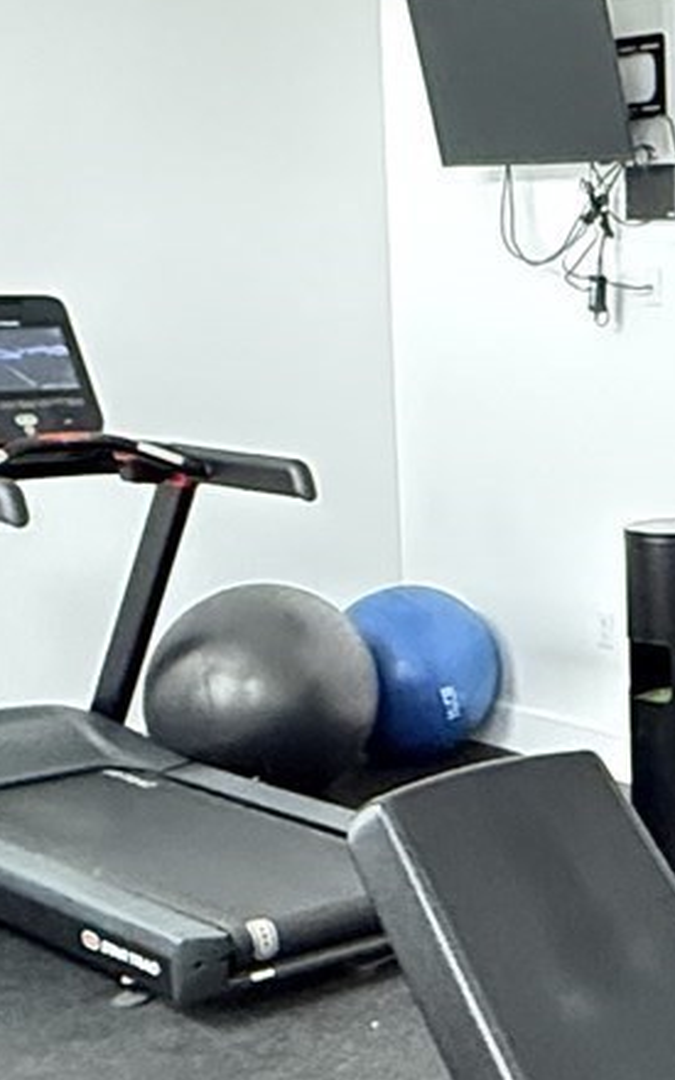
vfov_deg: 29.7
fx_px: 2031
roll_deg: +0.2
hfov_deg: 17.3
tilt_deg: -5.7
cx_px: 967
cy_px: 459
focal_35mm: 69
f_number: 2.2
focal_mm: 2.22
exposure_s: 1/60
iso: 800
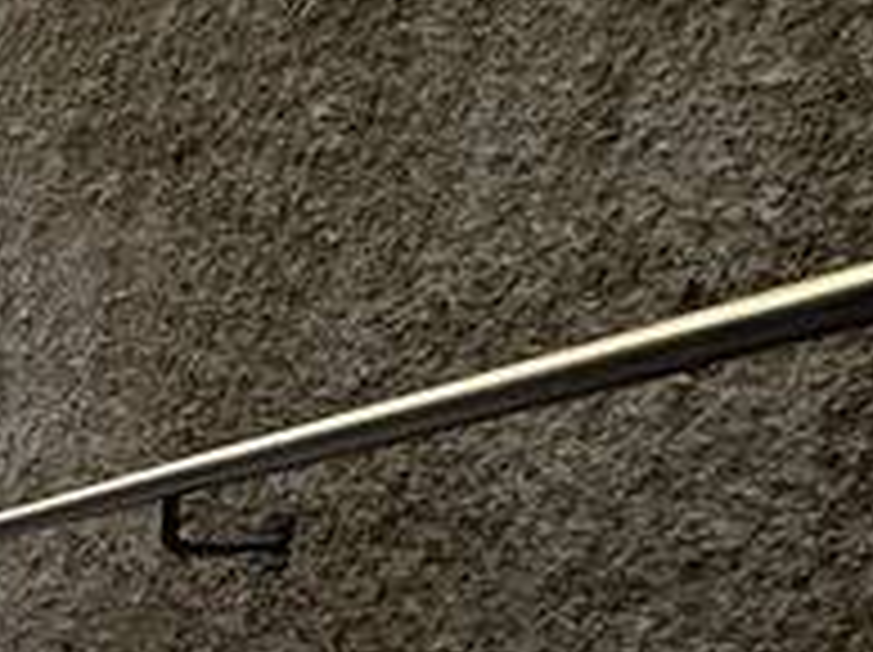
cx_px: -2272
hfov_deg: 9.3
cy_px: 949
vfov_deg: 13.5
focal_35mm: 104
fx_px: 2620
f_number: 2.2
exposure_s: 1/99
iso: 50
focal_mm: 2.22
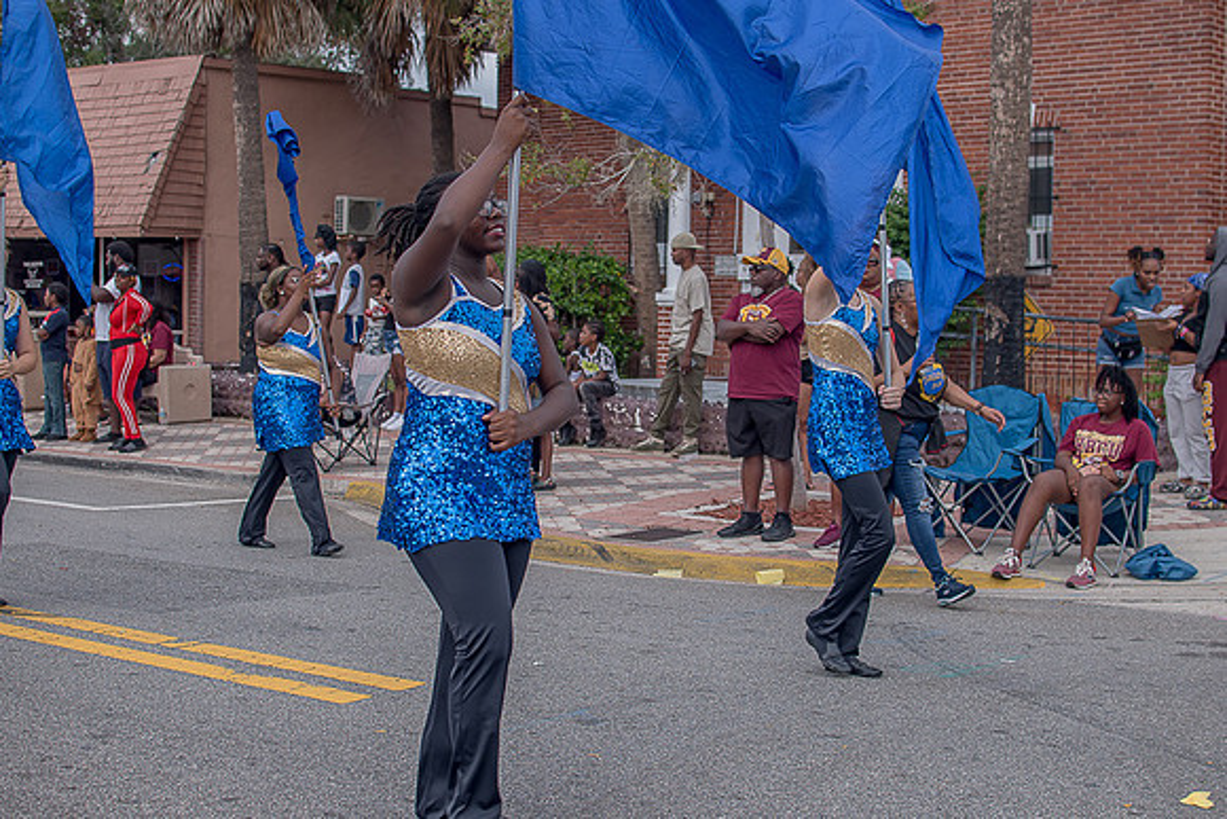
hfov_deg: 38.2
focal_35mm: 52
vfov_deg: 26.0
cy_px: 410
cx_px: 614
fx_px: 1773
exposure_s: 1/500
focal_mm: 35
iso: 100
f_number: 4
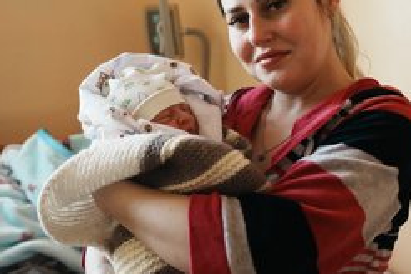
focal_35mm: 57
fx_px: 651
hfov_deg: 34.9
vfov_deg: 23.6
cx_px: 252
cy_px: 86
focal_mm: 35
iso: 2500
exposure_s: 1/160
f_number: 3.2
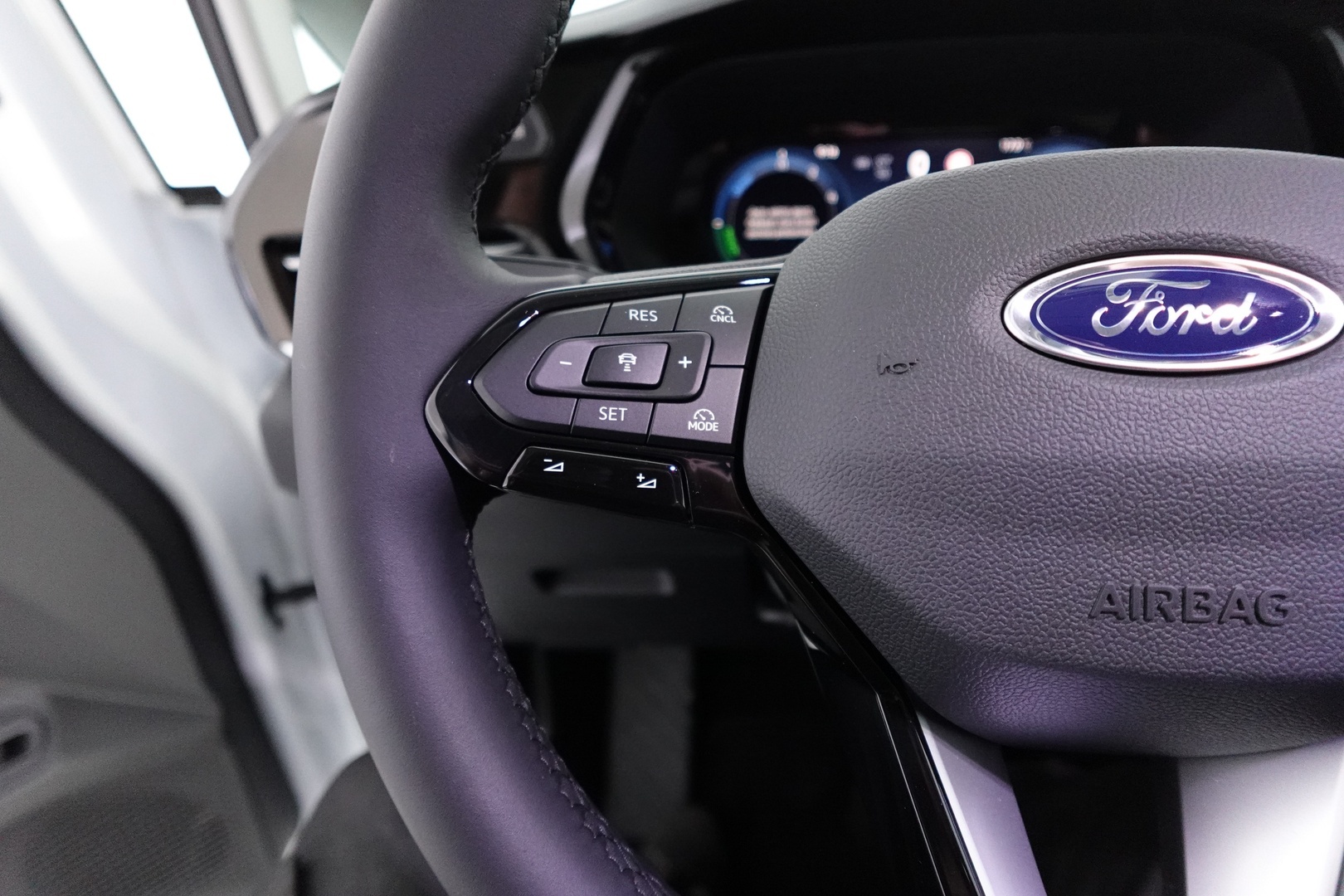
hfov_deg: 84.0
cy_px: 448
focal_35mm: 20
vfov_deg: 61.9
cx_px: 672
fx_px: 747
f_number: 2
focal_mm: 7.6
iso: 2000
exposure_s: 1/80
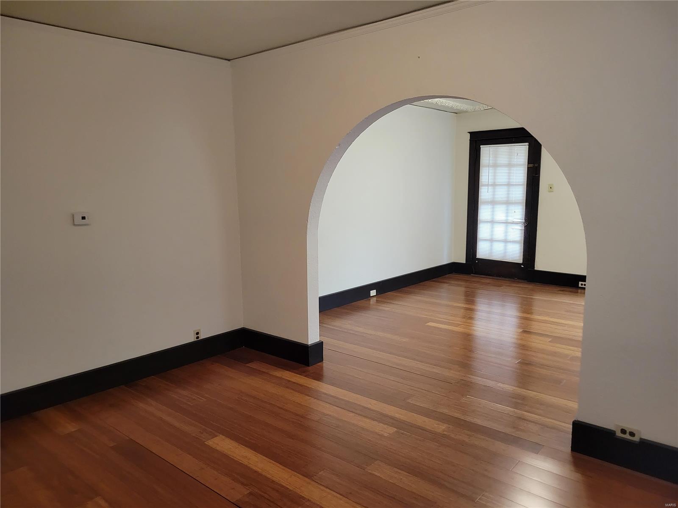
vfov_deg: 53.1
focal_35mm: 26
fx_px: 509
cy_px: 254
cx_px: 339
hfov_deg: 67.3
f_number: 1.8
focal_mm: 5.4
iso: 640
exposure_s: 1/50
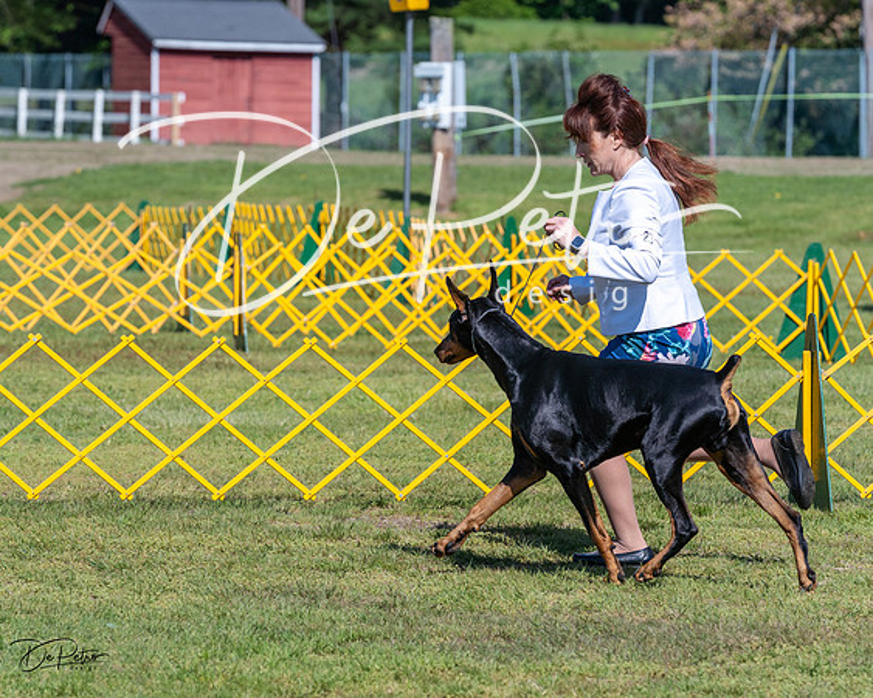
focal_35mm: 216
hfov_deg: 8.9
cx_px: 436
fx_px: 5585
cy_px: 349
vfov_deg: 7.1
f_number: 6.3
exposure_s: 1/2000
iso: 400
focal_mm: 192
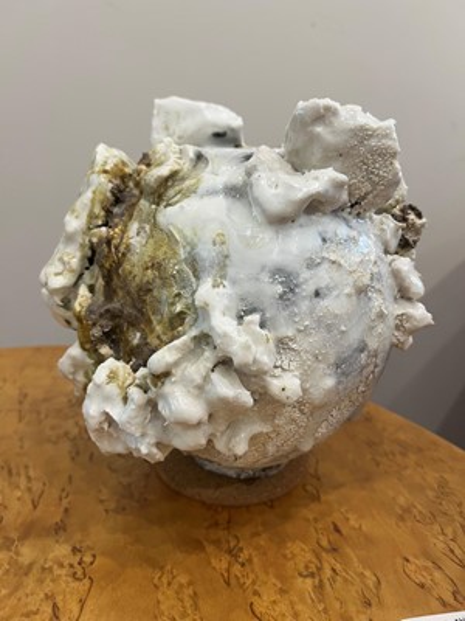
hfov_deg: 53.1
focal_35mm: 26
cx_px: 232
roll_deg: -1.4
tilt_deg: -18.5
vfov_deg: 67.3
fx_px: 466
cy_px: 310
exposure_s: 1/50
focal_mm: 5.7
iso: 80
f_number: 1.5
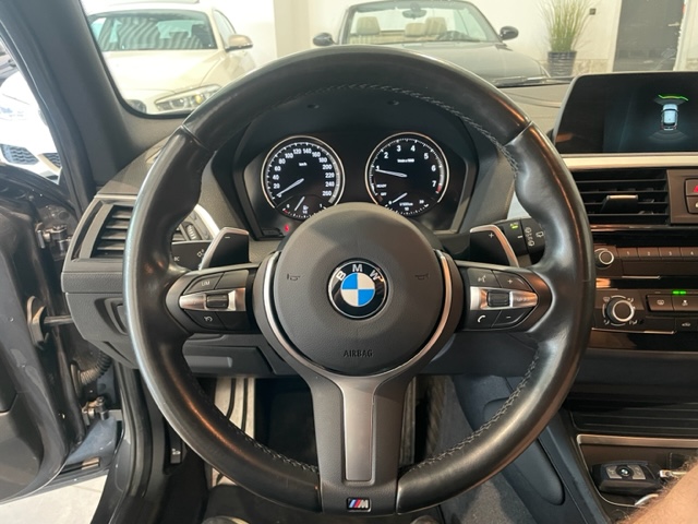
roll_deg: +1.6
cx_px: 349
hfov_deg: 67.3
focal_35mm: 26
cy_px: 262
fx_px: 524
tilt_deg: -24.0
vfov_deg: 53.1
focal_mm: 4.2
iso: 500
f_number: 1.6
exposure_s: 1/40
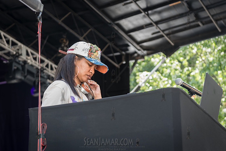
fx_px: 596
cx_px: 112
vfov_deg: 14.4
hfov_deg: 21.5
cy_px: 67
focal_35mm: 95
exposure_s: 1/125
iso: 200
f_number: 3.5
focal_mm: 70
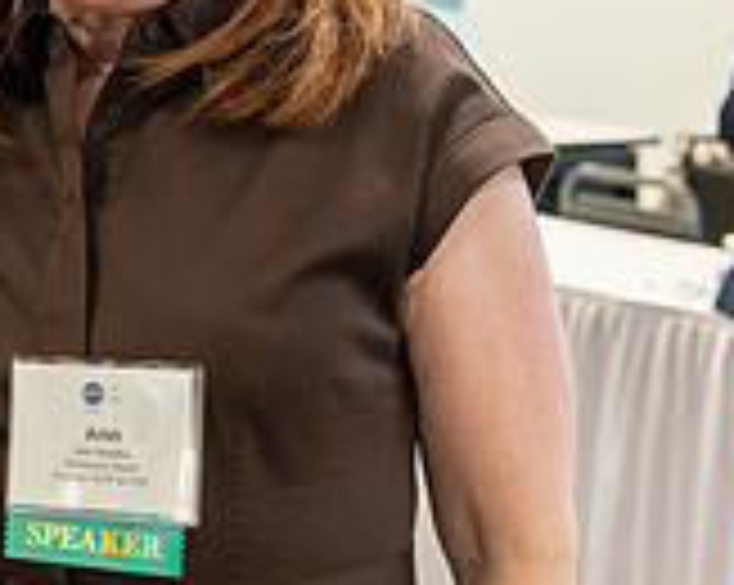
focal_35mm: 127
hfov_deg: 14.0
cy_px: -14
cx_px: -446
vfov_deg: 12.0
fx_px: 2756
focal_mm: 38
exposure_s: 1/100
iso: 1600
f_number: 4
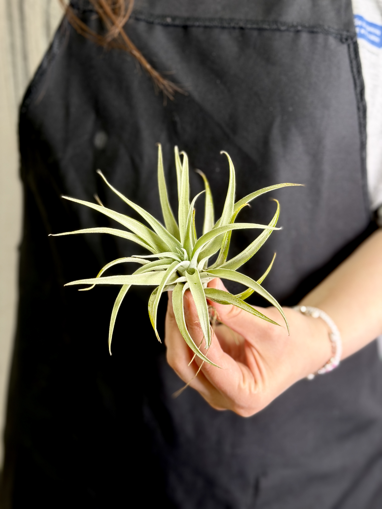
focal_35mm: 48
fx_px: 706
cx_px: 191
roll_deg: +0.5
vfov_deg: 39.7
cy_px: 254
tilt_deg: -18.6
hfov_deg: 30.3
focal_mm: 6.76
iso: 100
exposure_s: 1/85
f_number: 1.78
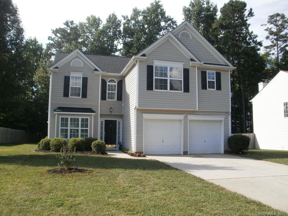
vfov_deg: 45.4
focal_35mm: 31
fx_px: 258
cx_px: 144
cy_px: 108
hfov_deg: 58.4
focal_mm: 5.45
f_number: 8.5
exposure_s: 1/125
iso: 100
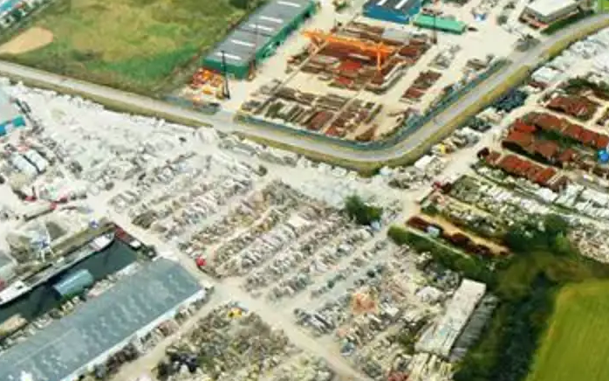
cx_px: 360
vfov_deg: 18.6
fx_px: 1162
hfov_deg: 29.3
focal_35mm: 70
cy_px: 154
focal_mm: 6
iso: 80
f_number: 5.6
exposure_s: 1/100
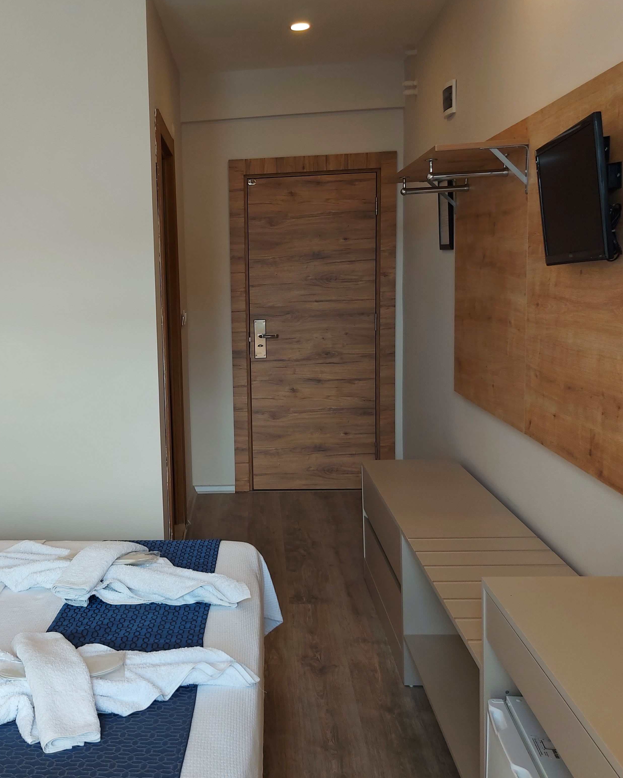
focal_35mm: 35
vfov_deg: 51.5
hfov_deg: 41.2
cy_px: 385
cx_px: 171
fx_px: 807
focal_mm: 5.23
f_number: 1.8
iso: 40
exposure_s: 1/60
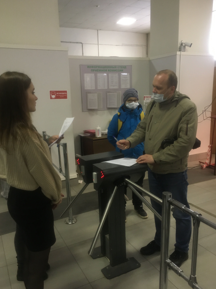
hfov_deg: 46.8
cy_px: 147
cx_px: 105
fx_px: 250
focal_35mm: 30
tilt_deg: -13.3
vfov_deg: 60.0
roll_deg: +1.8
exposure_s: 1/33
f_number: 2.2
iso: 200
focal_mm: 4.15
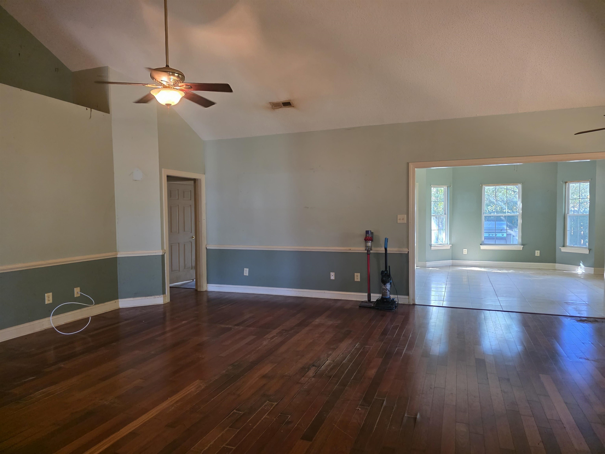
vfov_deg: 58.9
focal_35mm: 23
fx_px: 402
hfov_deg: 73.9
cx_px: 302
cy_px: 227
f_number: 1.7
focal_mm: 6.3
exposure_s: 1/120
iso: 1000
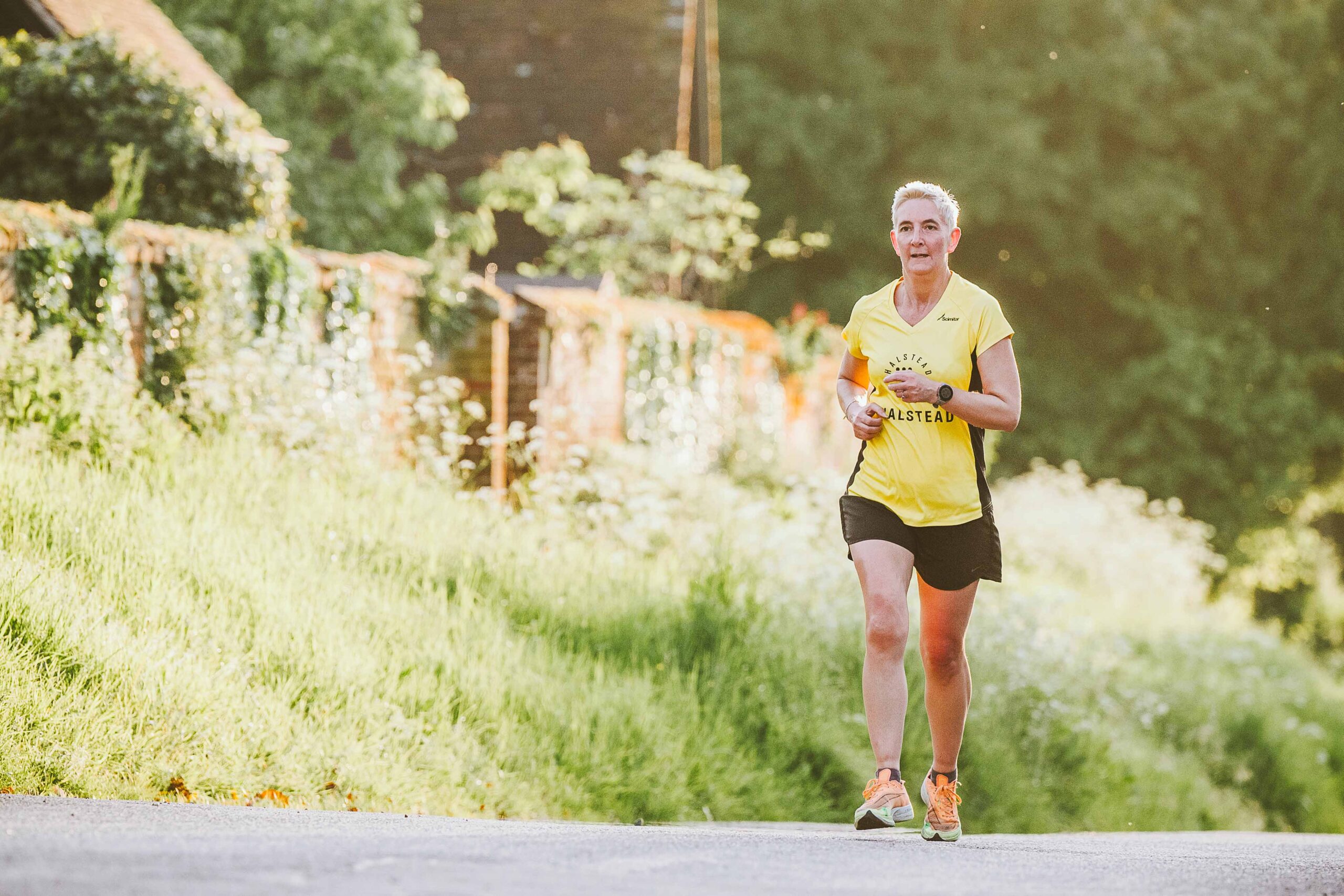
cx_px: 672
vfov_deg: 4.6
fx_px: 11200
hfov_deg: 6.9
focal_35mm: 300
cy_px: 448
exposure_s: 1/1250
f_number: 3.5
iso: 500
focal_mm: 200
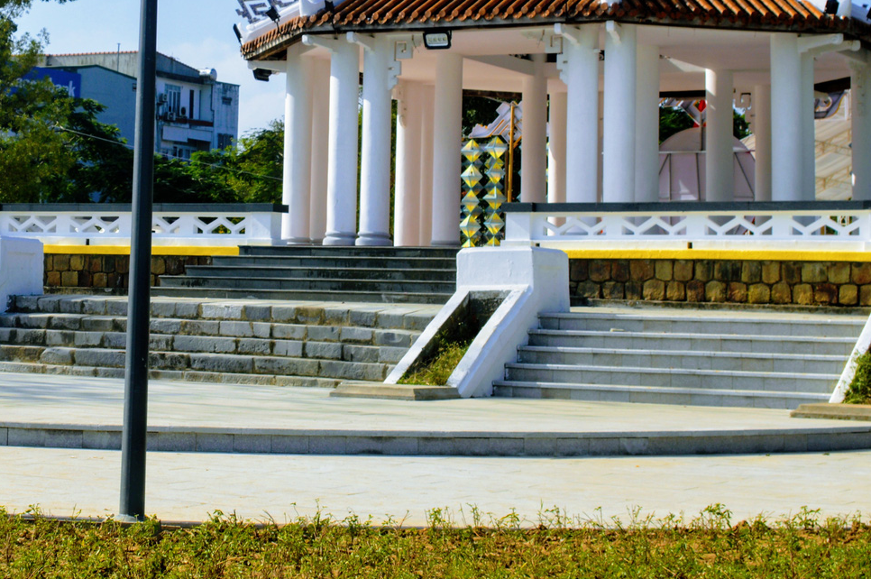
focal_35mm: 87
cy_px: 33
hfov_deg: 22.9
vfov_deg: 15.5
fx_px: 2103
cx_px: 124
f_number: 8
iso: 100
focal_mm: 28
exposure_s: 1/250
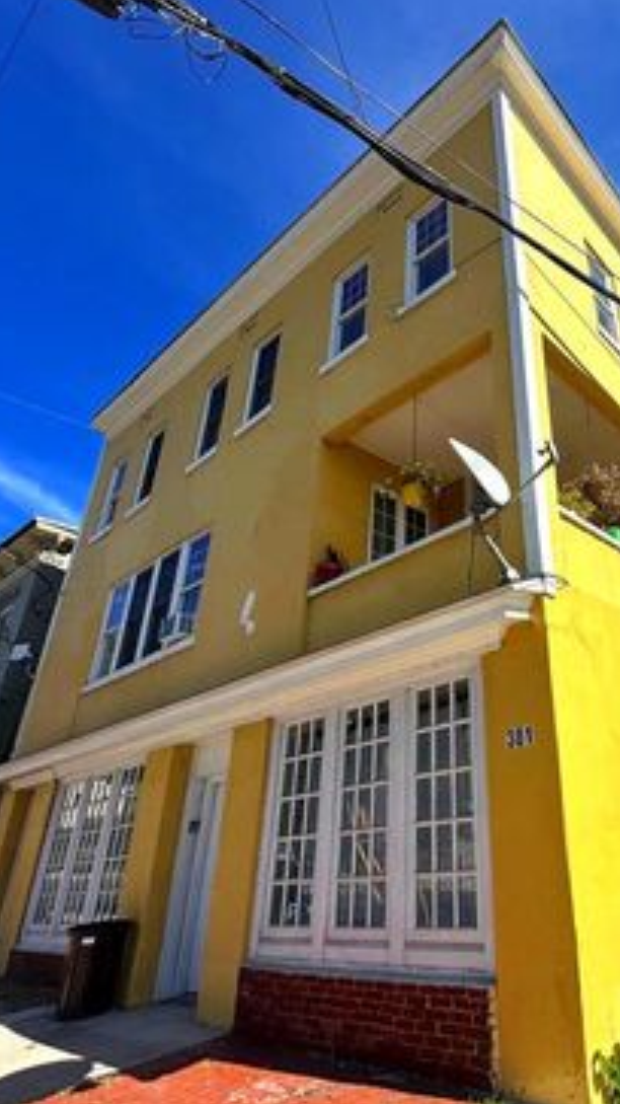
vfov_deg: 83.8
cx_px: 532
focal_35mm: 21
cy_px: 540
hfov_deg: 49.1
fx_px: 614
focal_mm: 2.22
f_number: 2.2
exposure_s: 1/2882
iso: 40
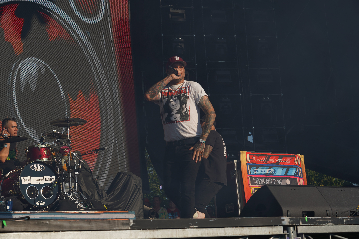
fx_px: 788
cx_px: 180
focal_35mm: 79
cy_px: 120
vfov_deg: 17.3
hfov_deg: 25.7
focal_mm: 79
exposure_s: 1/400
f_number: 8
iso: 100
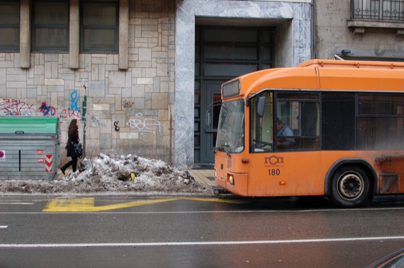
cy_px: 134
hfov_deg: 37.9
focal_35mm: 52
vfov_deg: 25.7
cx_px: 202
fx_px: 588
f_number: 6.3
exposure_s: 1/160
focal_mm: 35
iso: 400
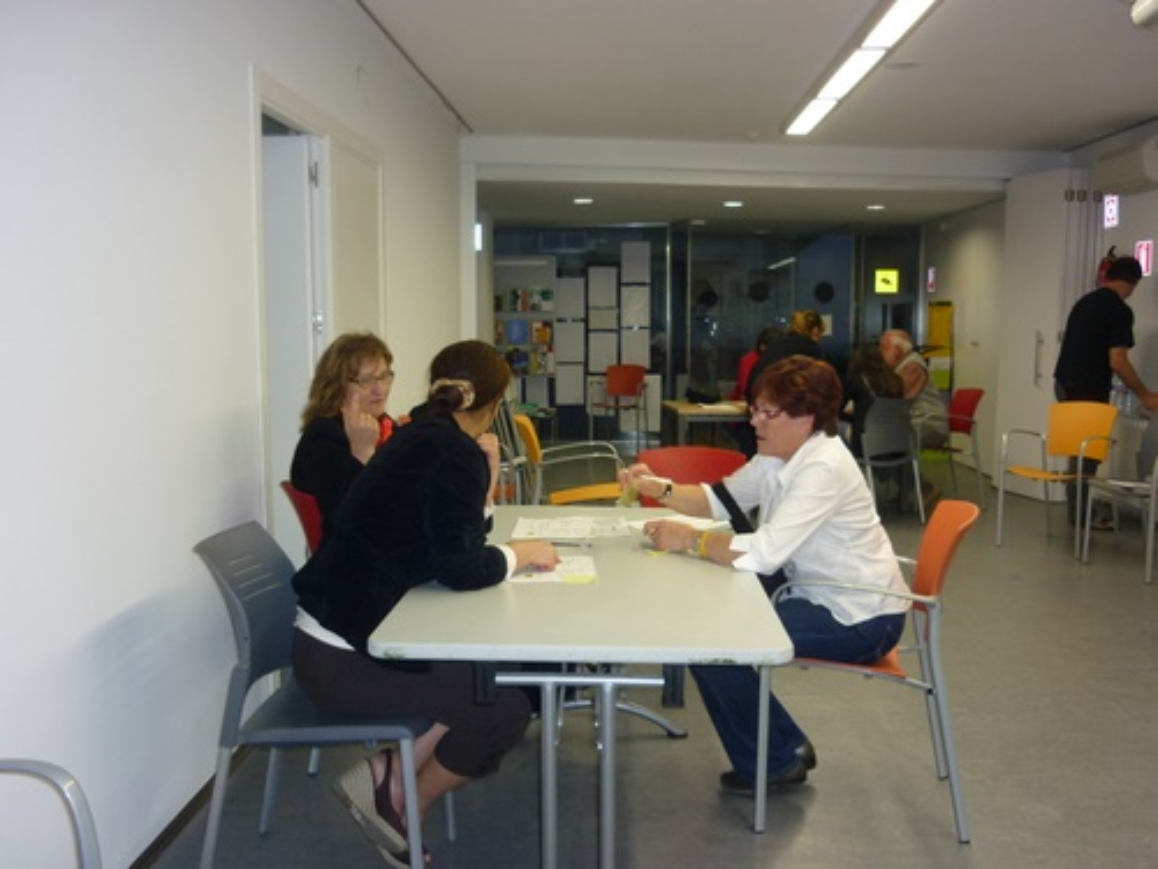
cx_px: 579
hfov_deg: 55.4
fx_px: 1104
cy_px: 434
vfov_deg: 42.9
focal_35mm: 33
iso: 160
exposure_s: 1/30
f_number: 2.8
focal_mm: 5.5
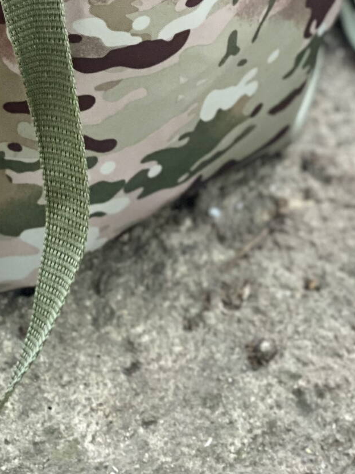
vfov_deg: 12.0
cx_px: 170
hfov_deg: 9.3
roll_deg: -0.5
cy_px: -118
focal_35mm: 160
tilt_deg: -27.1
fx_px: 2188
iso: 250
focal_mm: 6
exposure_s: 1/74
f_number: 2
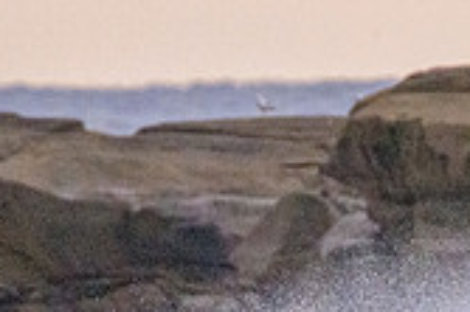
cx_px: 464
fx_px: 36258
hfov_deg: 0.7
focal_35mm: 2780
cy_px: 521
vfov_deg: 0.5
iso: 25600
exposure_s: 1/1600
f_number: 11
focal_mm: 800
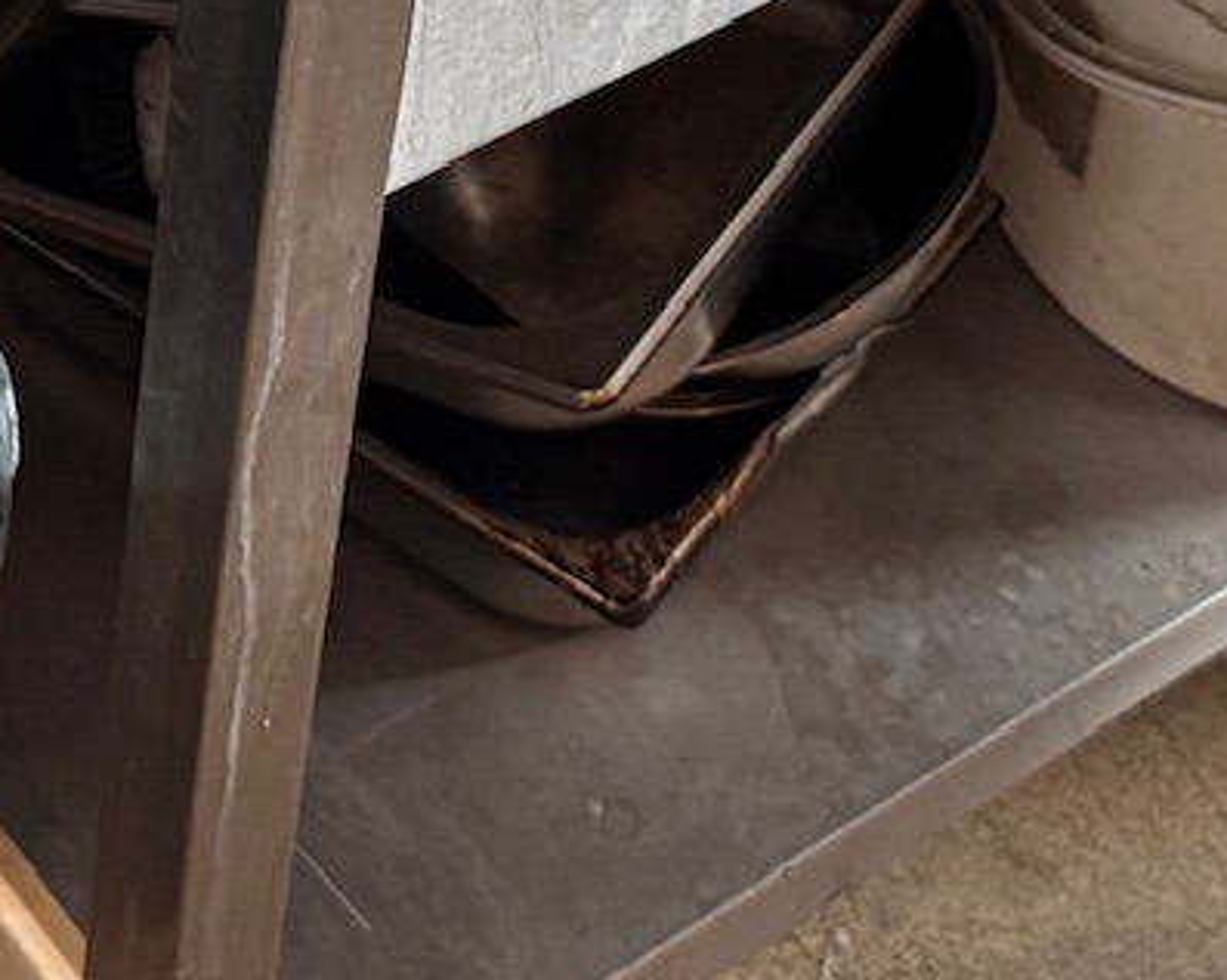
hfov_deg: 15.6
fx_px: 4391
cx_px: 25
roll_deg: -3.3
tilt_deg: -39.1
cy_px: -430
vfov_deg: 12.2
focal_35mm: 121
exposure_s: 1/50
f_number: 1.78
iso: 320
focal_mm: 6.76
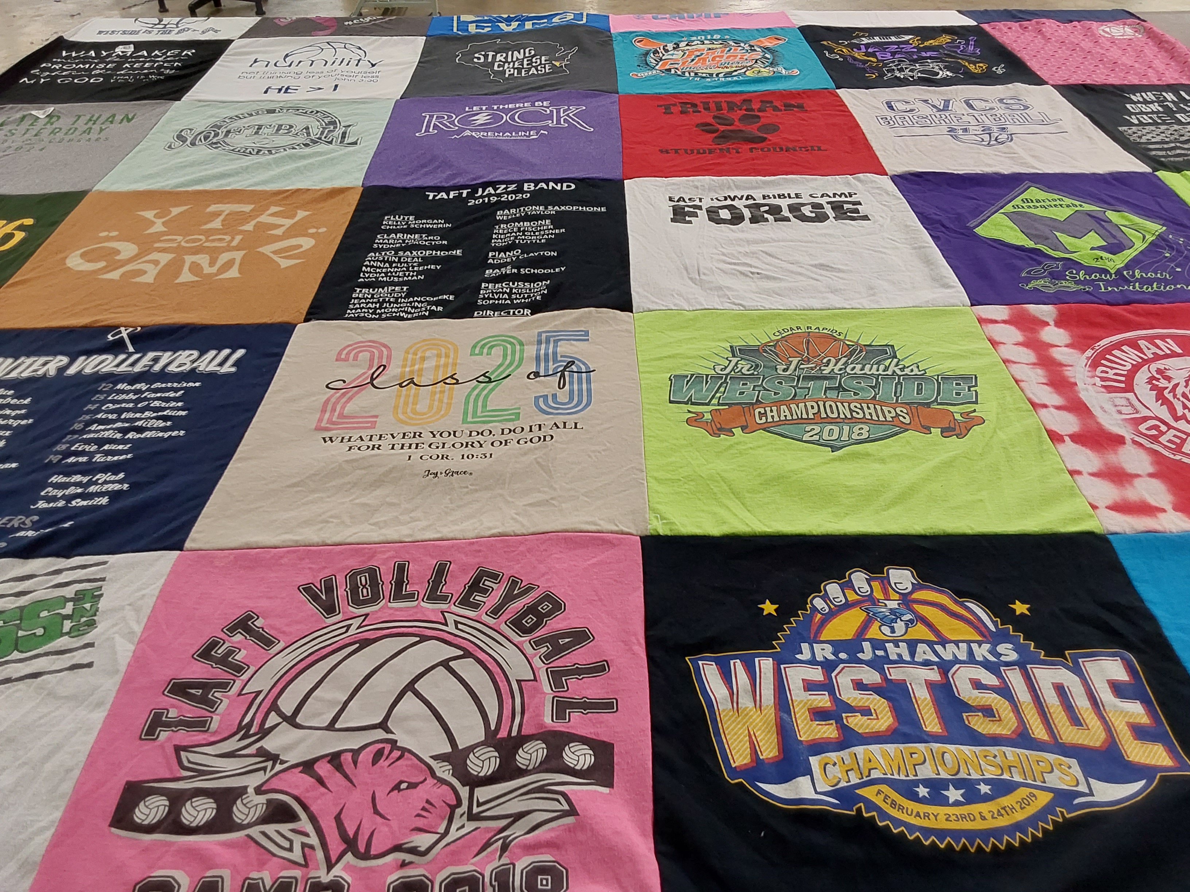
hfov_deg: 63.4
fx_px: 963
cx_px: 595
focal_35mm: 28
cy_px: 446
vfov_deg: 49.7
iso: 80
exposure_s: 1/60
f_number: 1.9
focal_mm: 2.91
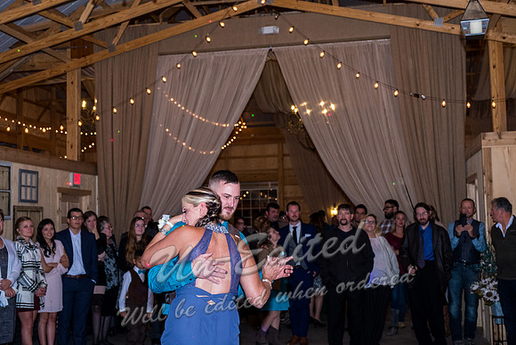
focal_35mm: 45
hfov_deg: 43.6
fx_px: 645
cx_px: 258
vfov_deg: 29.9
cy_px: 172
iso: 1600
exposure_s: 1/200
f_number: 3.6
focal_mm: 30.2
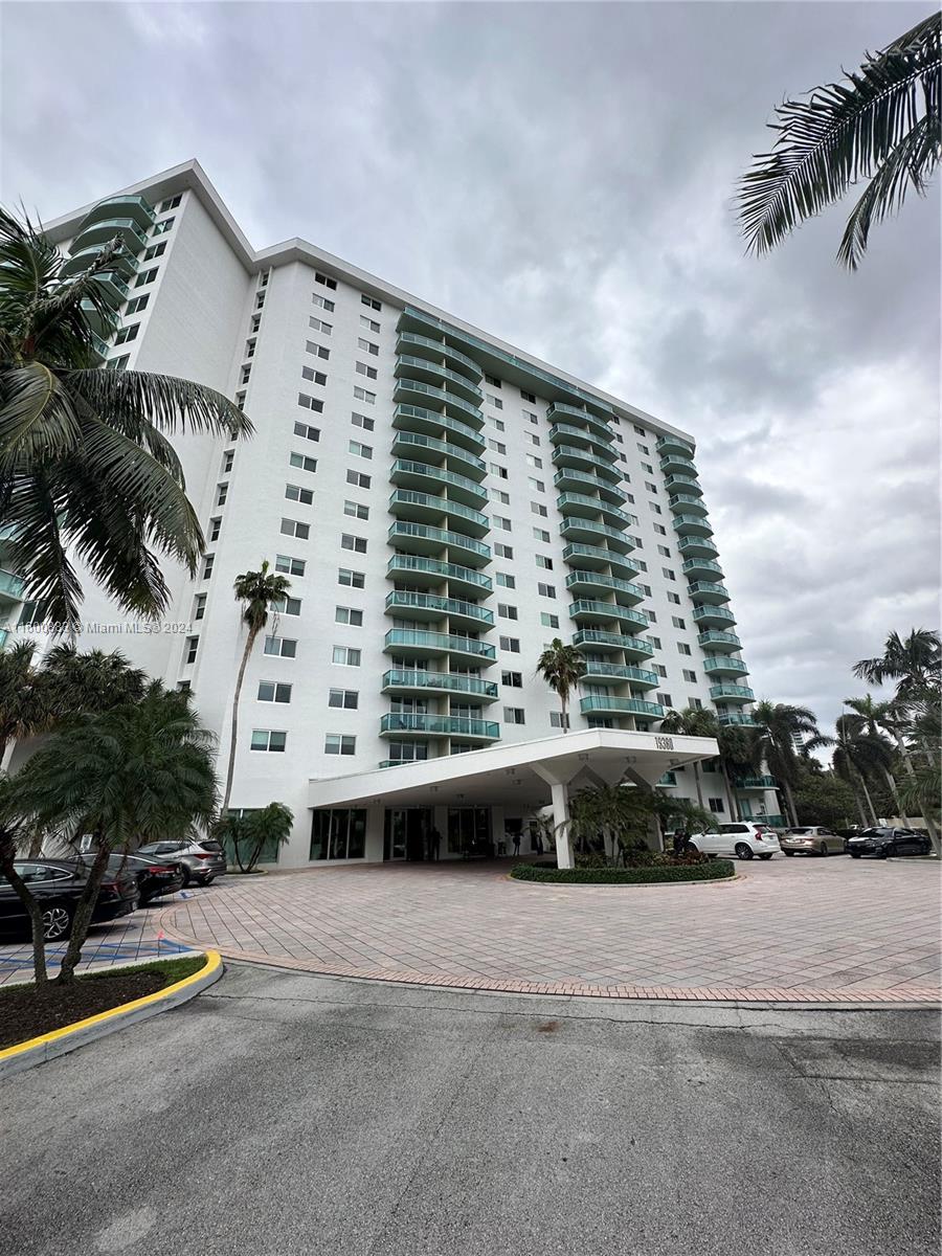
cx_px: 471
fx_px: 508
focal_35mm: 14
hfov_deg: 85.7
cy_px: 628
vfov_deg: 102.1
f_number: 2.2
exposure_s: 1/972
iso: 50
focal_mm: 2.22
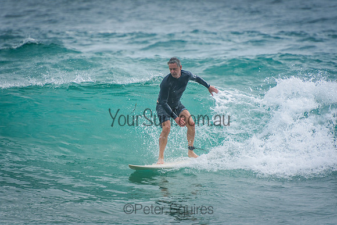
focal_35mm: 600
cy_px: 112
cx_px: 168
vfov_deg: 2.3
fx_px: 5618
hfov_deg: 3.4
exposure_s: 1/2000
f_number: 5.6
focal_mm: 400
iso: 400
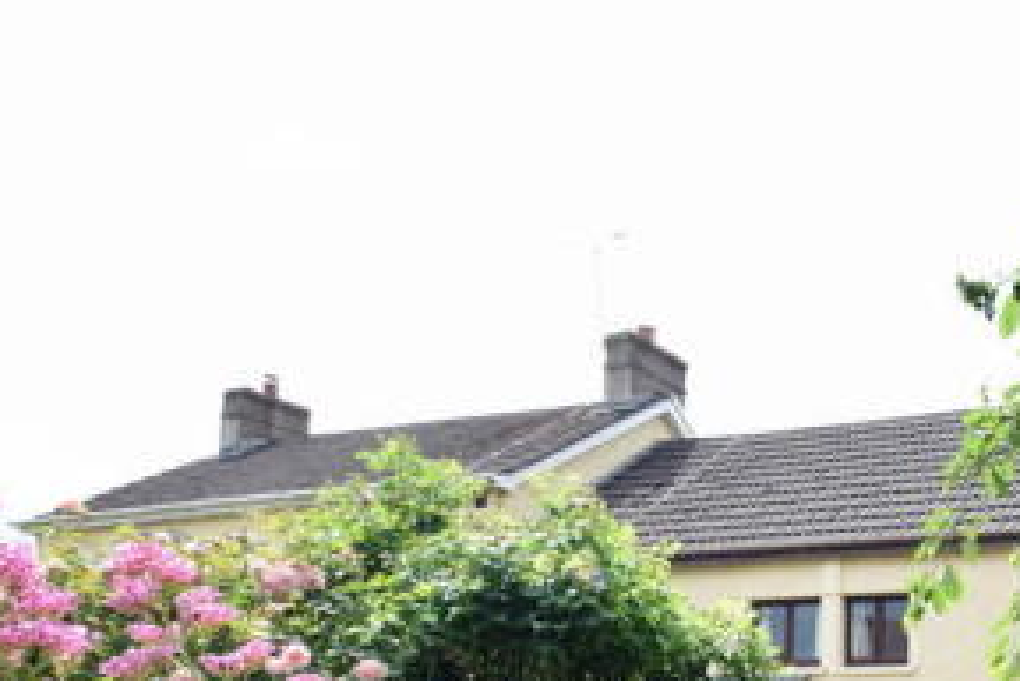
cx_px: 1092
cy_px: 658
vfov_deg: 35.7
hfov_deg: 44.3
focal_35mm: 34
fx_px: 964
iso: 220
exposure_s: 1/250
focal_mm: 10
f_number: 8
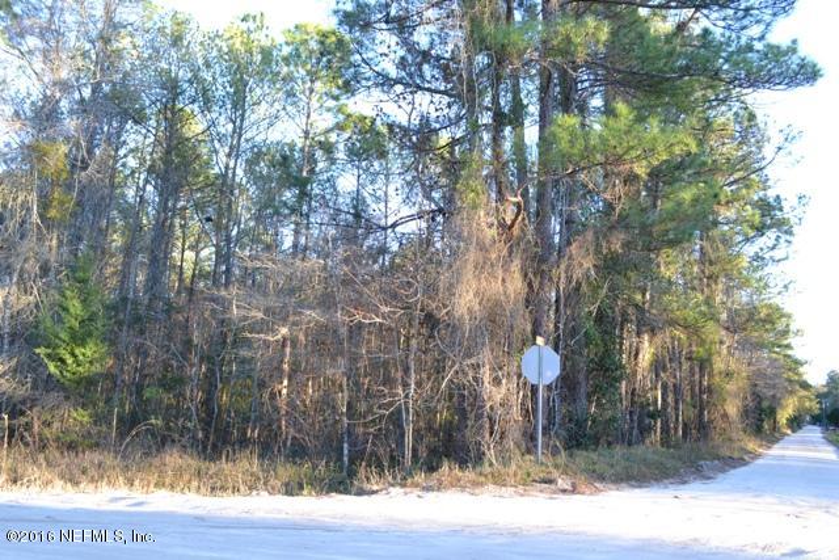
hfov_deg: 67.4
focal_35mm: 27
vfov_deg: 48.0
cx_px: 420
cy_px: 280
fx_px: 629
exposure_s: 1/60
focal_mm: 18
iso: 400
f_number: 7.1
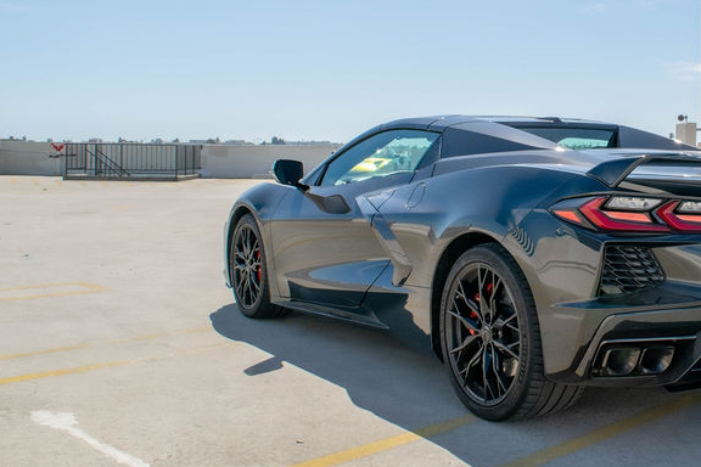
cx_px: 576
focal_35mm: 48
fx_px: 935
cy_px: 139
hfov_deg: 39.3
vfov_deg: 27.8
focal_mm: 18
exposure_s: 1/500
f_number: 11
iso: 200
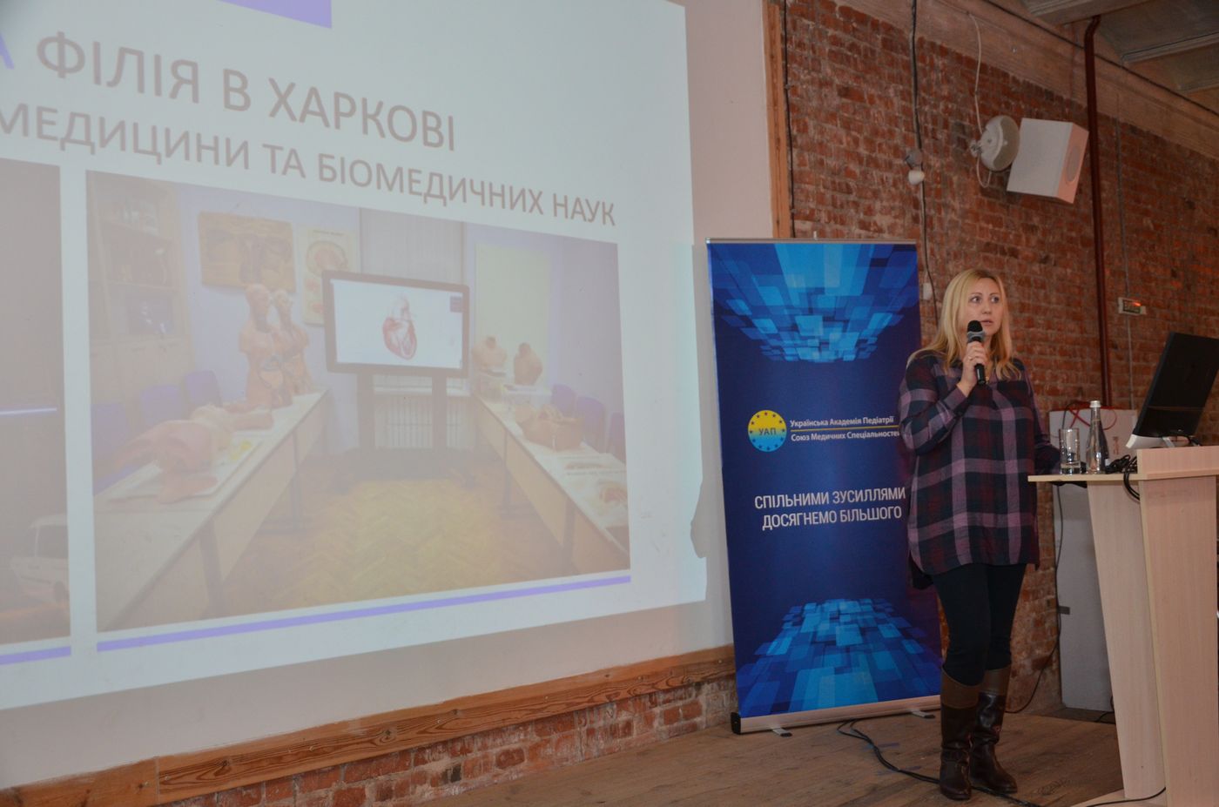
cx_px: 610
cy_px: 404
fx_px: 1267
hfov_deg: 51.4
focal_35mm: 38
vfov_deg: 35.3
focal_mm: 25
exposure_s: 1/160
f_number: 4
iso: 800
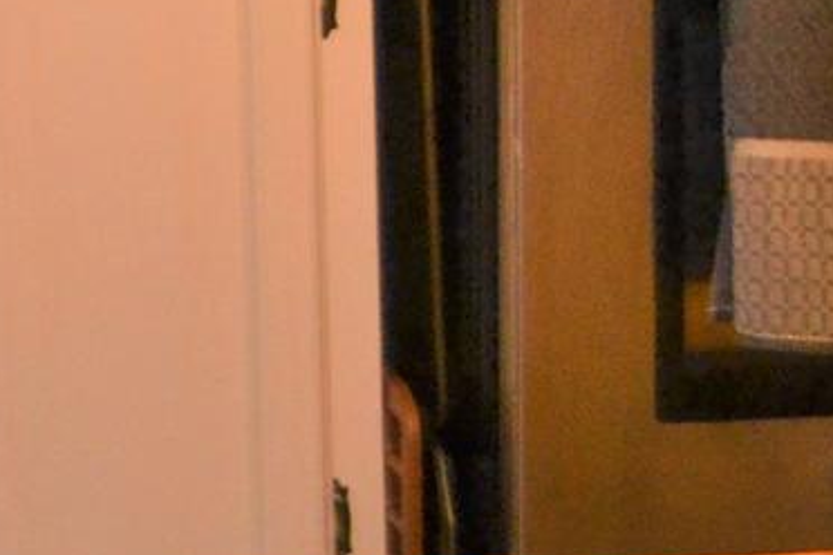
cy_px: -753
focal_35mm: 198
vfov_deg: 6.6
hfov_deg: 9.2
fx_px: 4581
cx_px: -1272
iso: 1000
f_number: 4
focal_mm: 24
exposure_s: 1/60
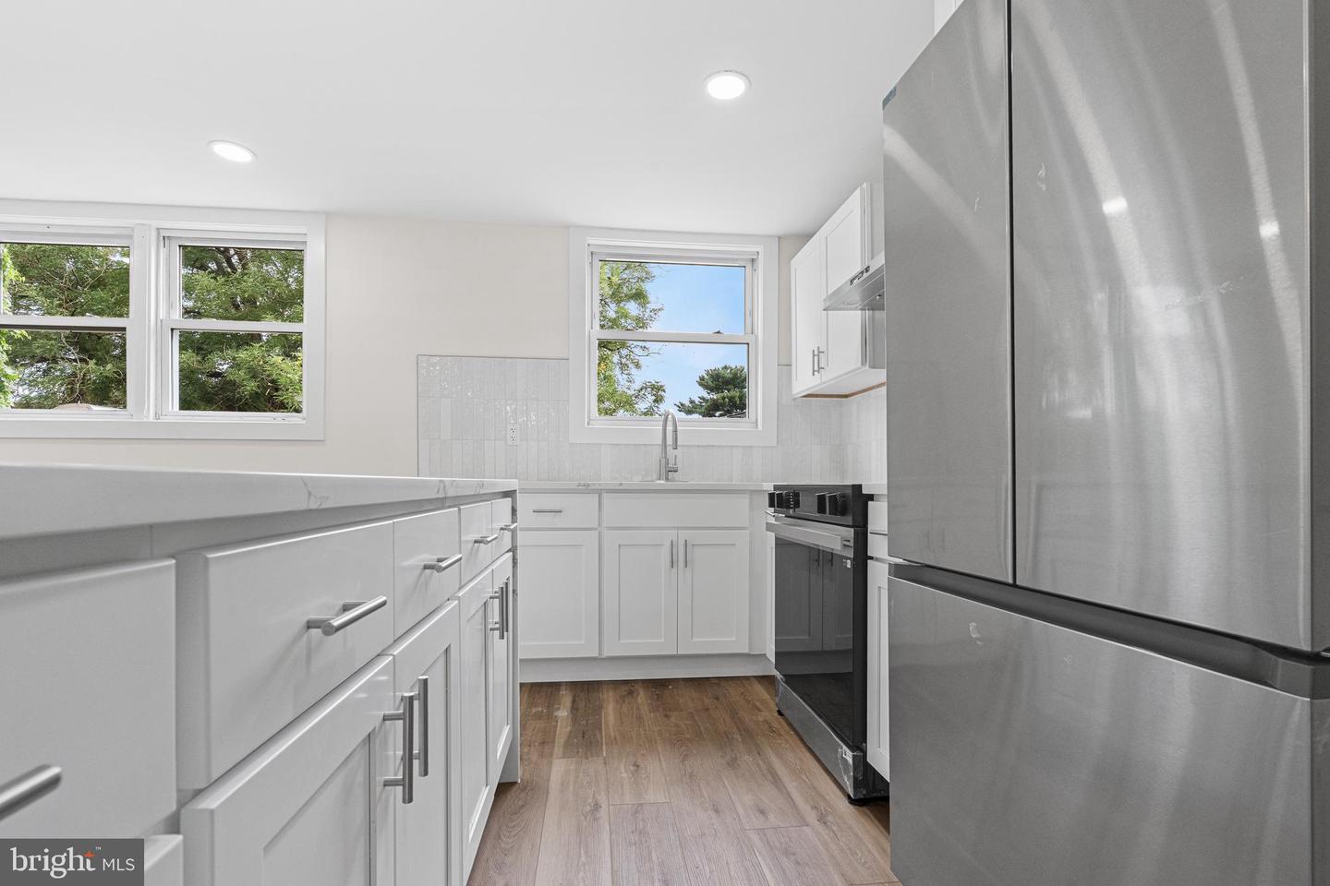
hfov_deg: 96.7
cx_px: 665
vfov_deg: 73.7
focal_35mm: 16
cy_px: 443
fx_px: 591
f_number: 10
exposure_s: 1/60
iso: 2500
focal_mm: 16
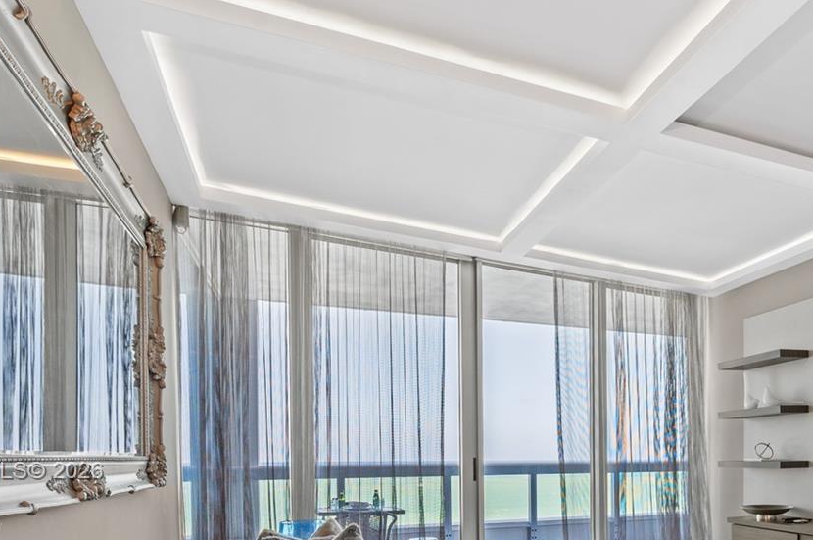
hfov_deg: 64.5
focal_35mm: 27
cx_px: 582
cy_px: 473
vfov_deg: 44.1
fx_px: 609
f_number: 8
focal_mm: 14
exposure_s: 1/13
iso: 200
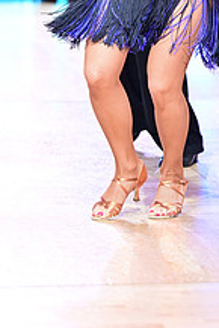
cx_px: 192
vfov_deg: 7.5
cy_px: -50
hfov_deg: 5.1
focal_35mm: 272
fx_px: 2478
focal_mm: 102
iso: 1600
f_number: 2.8
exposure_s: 1/250
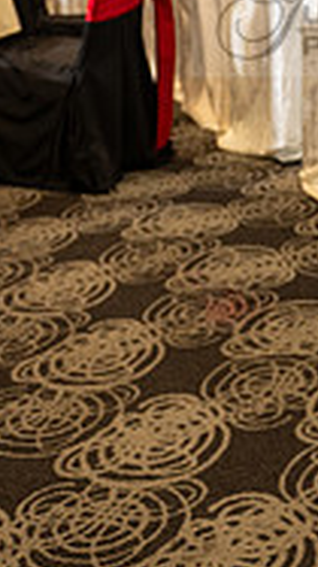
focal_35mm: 78
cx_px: 454
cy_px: 5
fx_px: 1171
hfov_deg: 14.6
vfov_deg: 25.9
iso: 800
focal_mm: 24
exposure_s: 1/160
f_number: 2.8
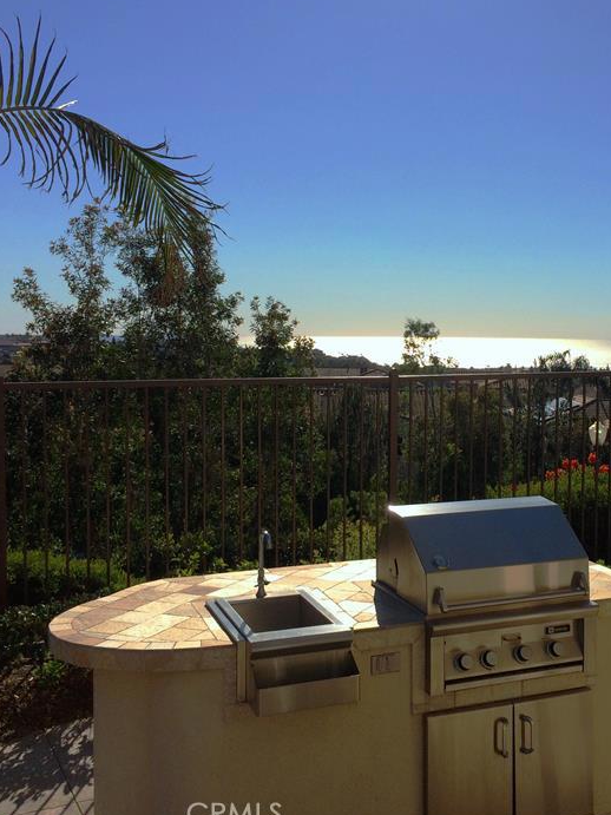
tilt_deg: -2.8
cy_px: 377
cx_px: 447
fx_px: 1012
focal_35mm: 43
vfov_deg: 43.8
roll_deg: +0.1
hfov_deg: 33.0
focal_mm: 4.15
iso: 40
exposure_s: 1/4566
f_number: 2.2
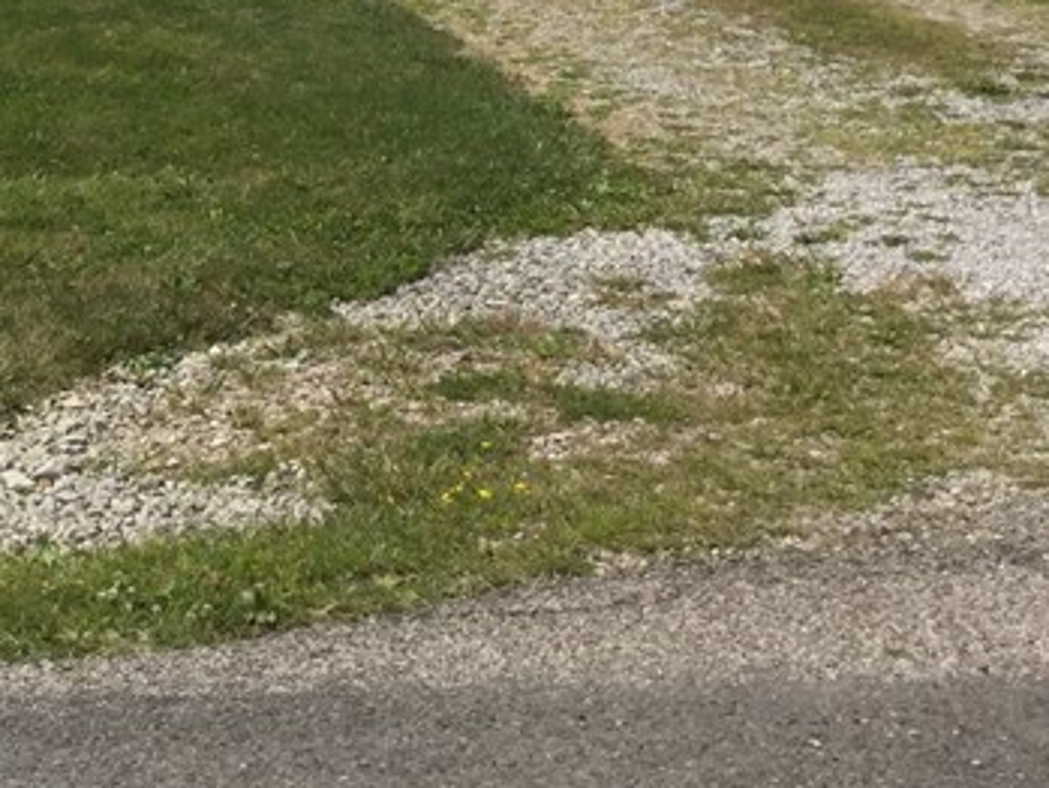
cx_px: -268
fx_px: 2759
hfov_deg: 20.0
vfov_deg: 15.2
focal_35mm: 91
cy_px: -328
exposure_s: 1/1988
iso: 25
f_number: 2.4
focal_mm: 3.3
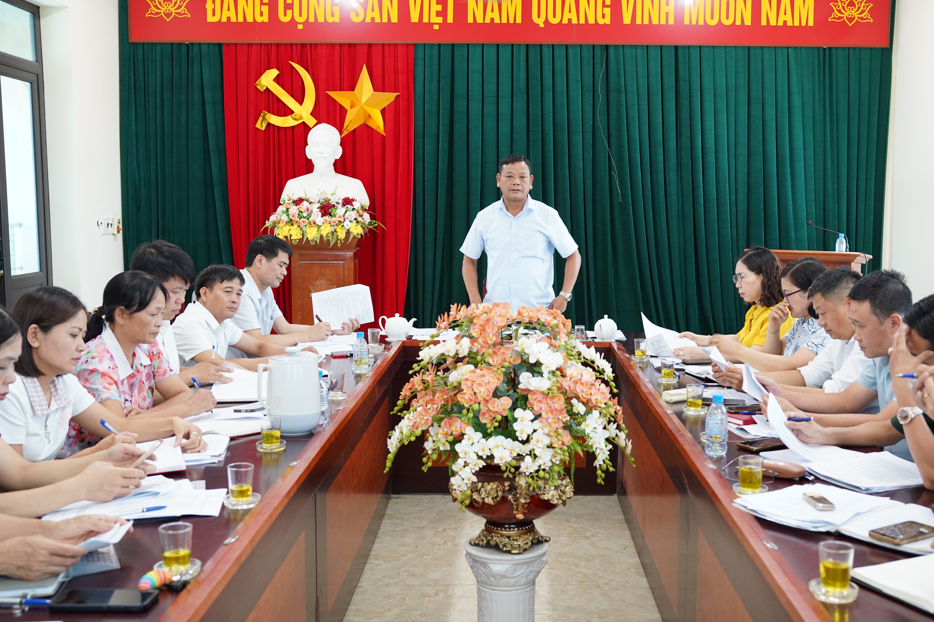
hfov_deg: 47.1
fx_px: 1070
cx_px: 519
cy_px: 313
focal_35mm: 41
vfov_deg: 32.5
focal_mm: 36.2
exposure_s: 1/40
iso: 800
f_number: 4
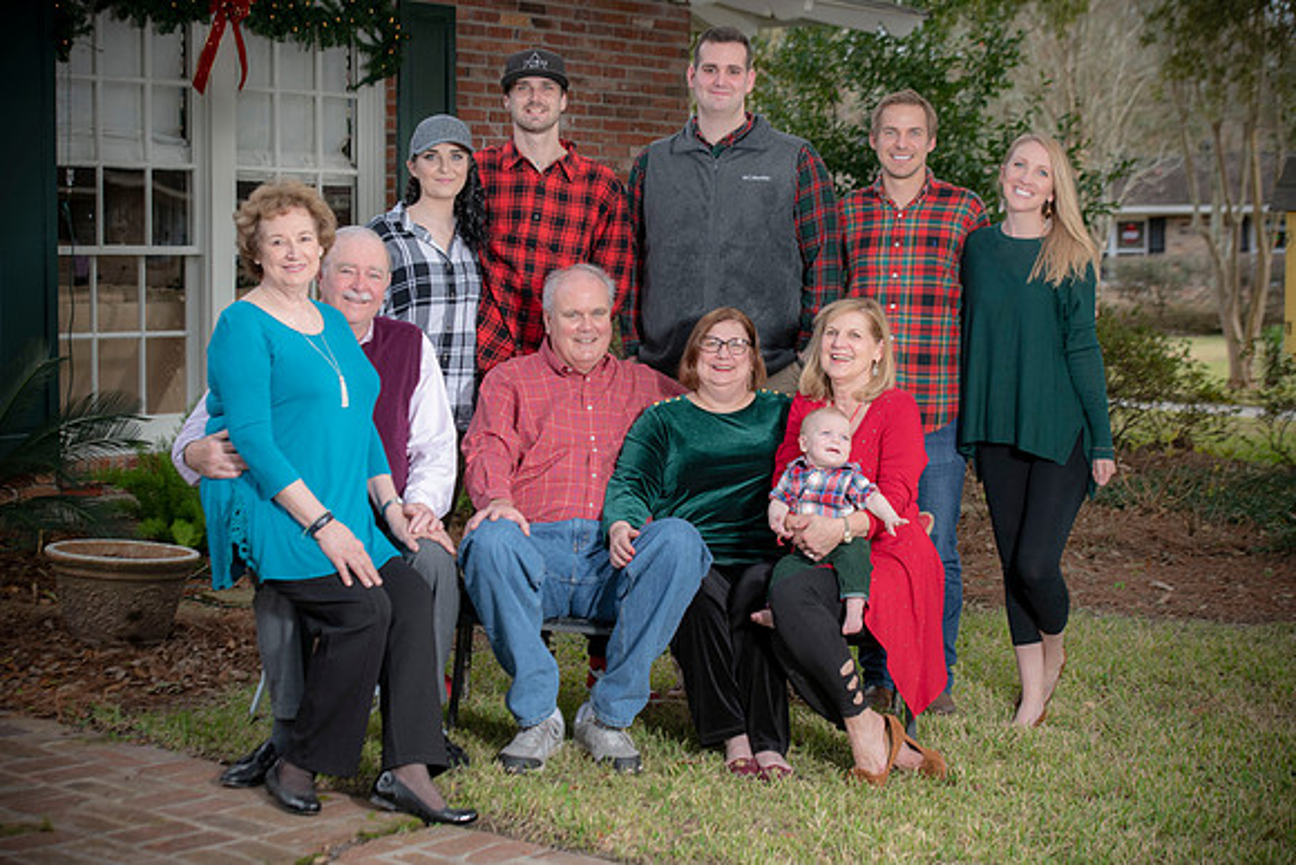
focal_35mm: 70
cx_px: 648
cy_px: 432
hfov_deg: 28.8
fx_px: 2520
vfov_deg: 19.5
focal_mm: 70
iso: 320
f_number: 5.6
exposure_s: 1/250
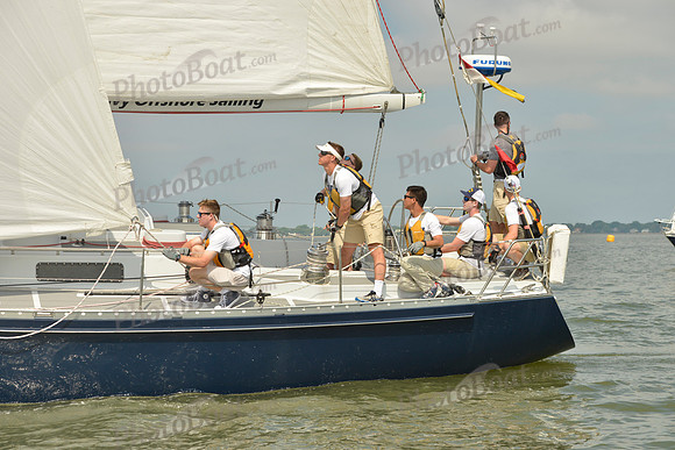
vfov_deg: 17.1
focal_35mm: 80
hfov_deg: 25.4
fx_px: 1500
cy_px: 225
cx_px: 338
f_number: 8
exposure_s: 1/1250
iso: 280
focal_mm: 80
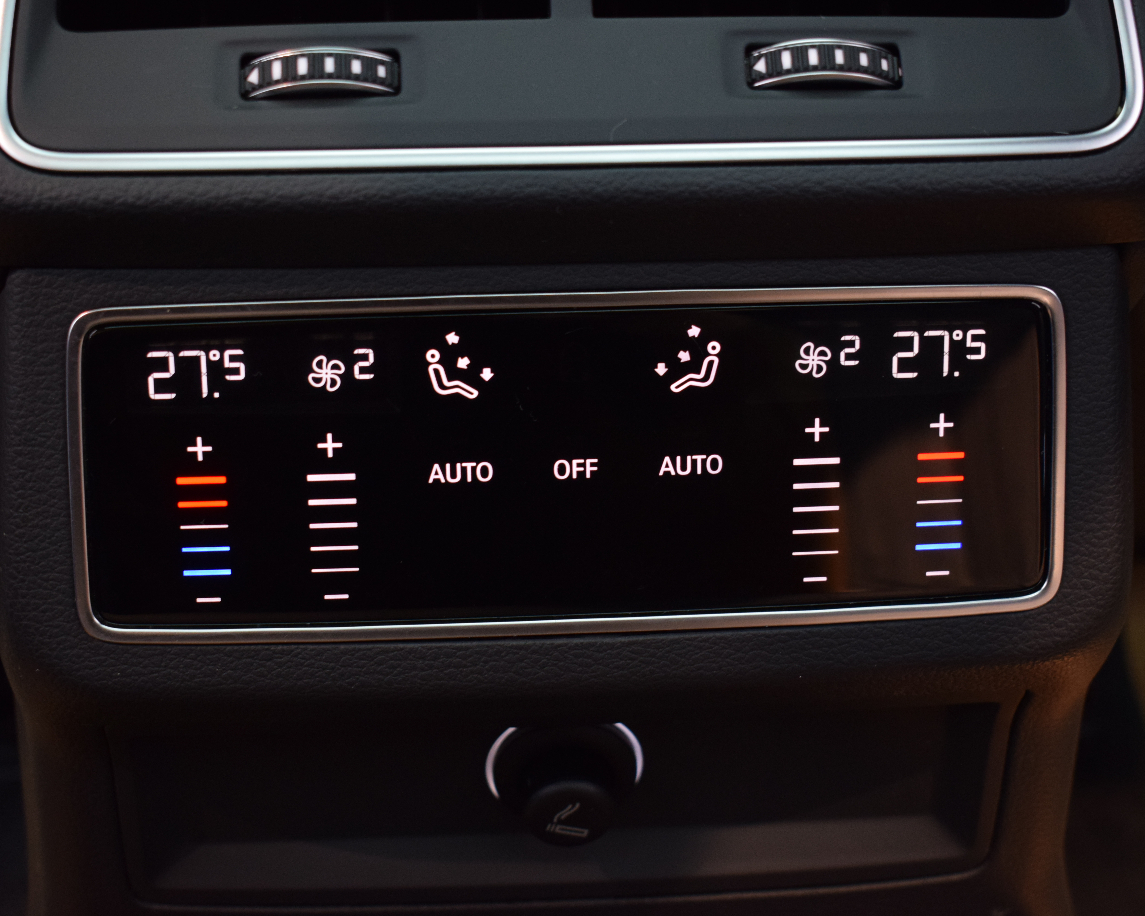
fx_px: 2067
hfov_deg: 31.0
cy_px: 471
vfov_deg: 25.0
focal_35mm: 61
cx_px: 557
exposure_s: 1/20
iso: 1000
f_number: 5.6
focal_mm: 34
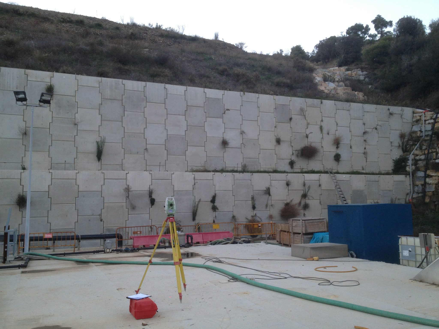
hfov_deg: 52.6
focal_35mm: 35
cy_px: 164
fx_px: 444
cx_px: 220
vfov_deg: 40.7
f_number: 2.4
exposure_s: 1/60
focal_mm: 4.28
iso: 80
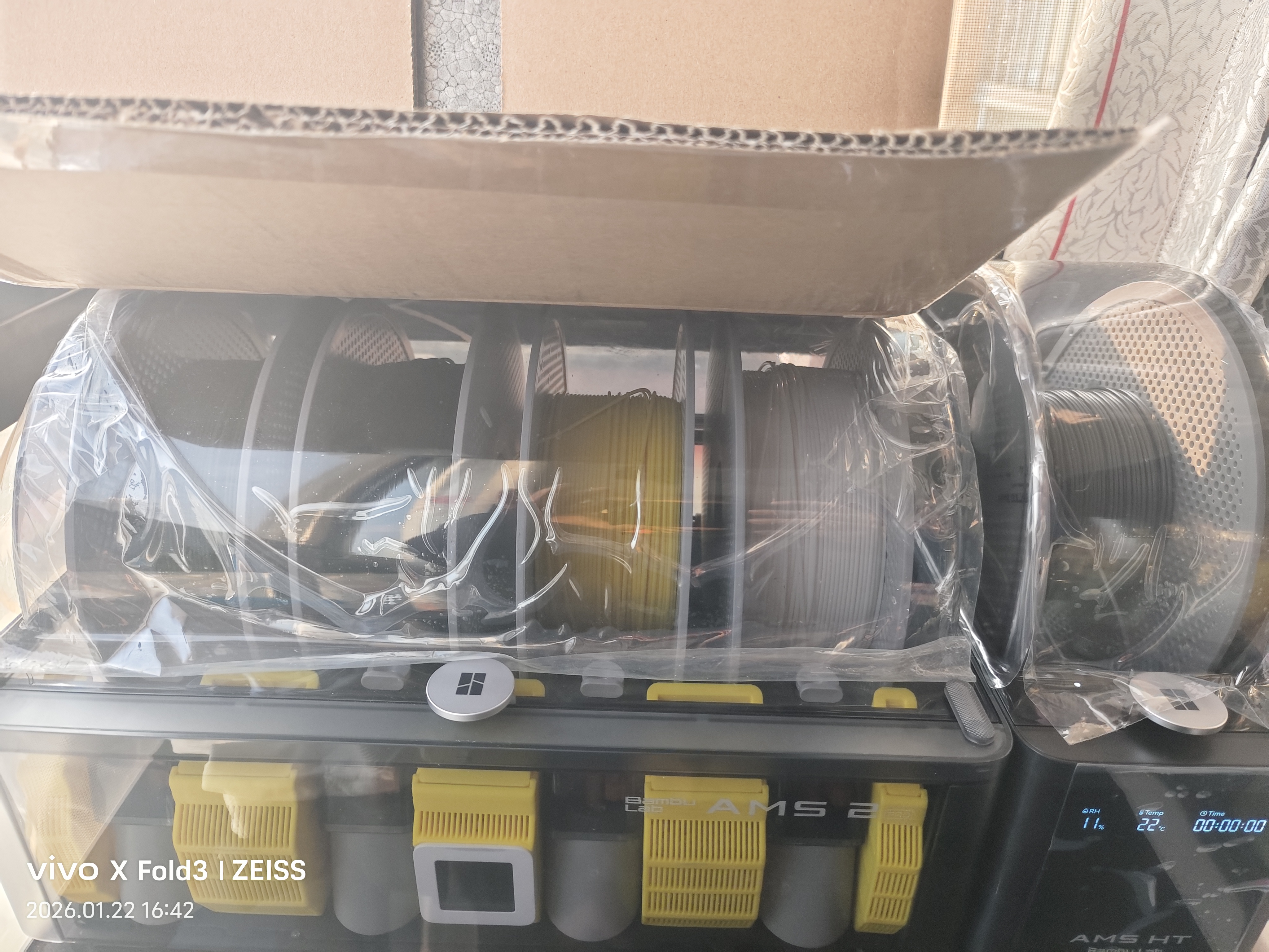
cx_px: 634
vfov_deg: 58.9
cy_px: 476
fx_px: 843
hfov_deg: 73.9
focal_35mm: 23
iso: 87
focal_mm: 5.5
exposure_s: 1/100
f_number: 1.75
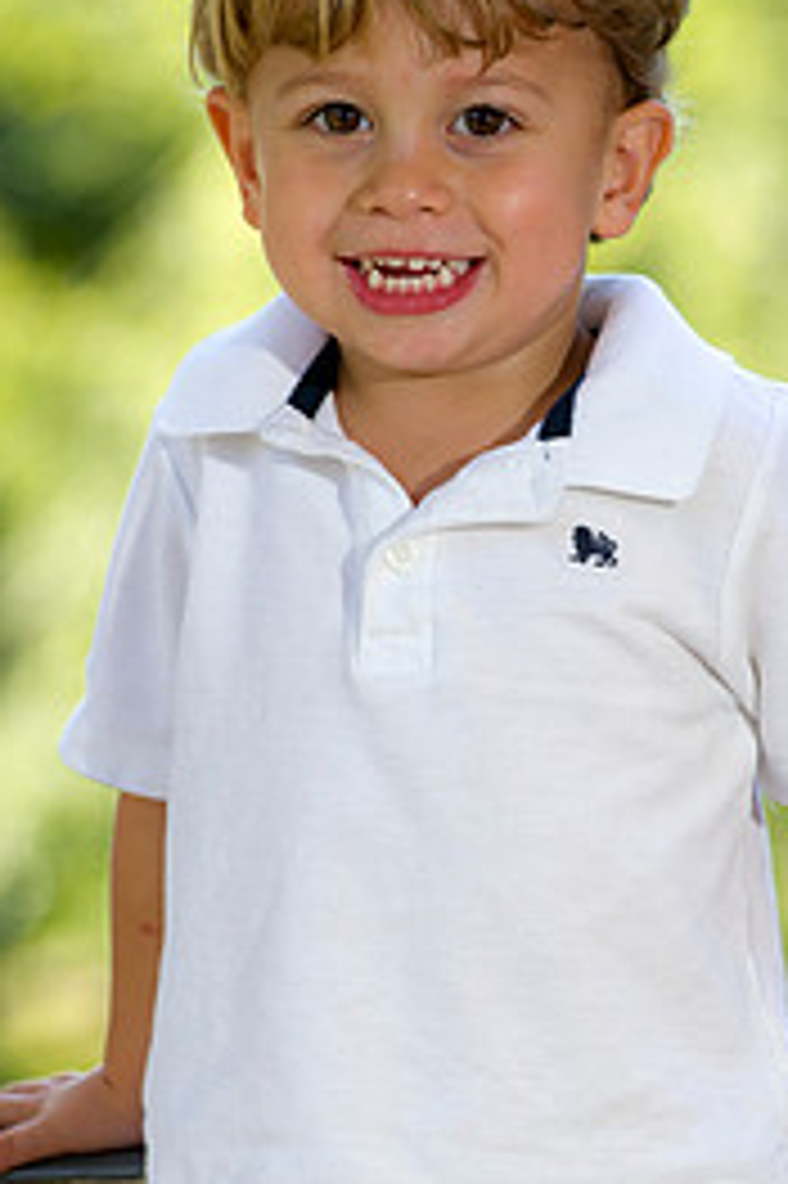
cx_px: 543
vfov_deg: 7.1
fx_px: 9566
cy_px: 554
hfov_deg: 4.7
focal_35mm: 291
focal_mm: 170
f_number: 4
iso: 320
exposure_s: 1/250
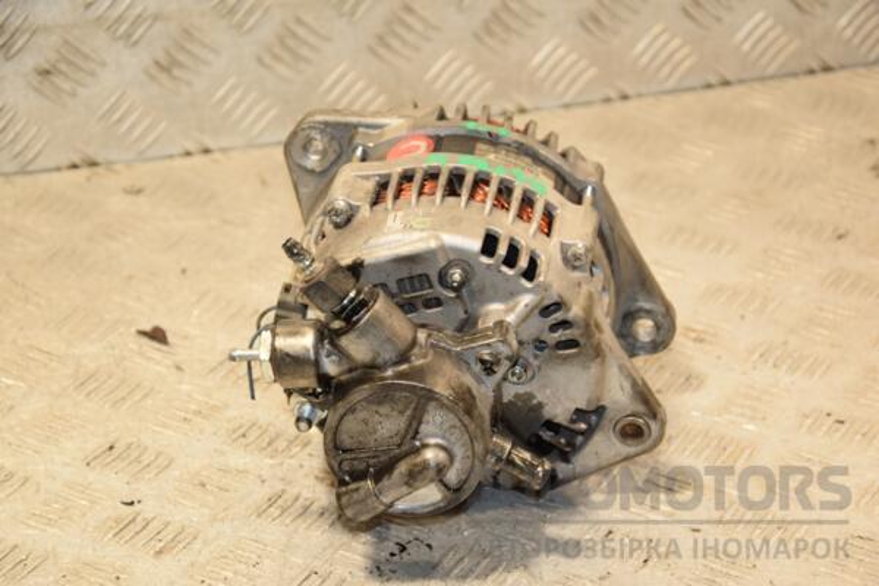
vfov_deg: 13.0
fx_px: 2564
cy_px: 293
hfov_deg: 19.5
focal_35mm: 105
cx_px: 440
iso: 800
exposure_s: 1/160
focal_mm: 70
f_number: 5.3
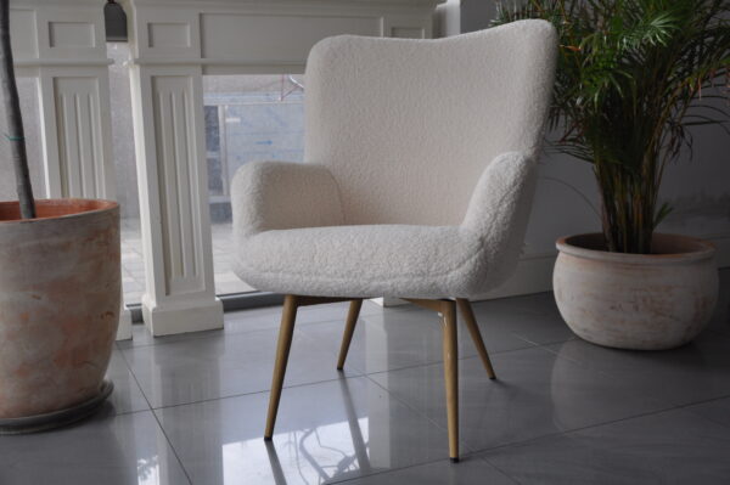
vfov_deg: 34.2
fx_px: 790
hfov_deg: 49.6
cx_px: 365
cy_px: 242
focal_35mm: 39
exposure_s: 1/60
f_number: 4
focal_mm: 26
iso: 400
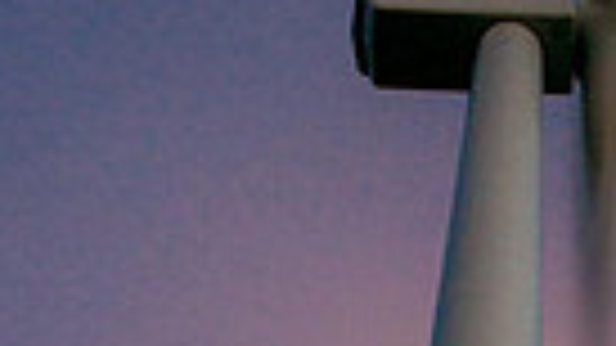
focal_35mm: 124
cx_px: 510
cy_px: 562
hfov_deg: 17.1
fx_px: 2025
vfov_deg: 9.4
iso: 200
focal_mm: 24
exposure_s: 8
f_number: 8
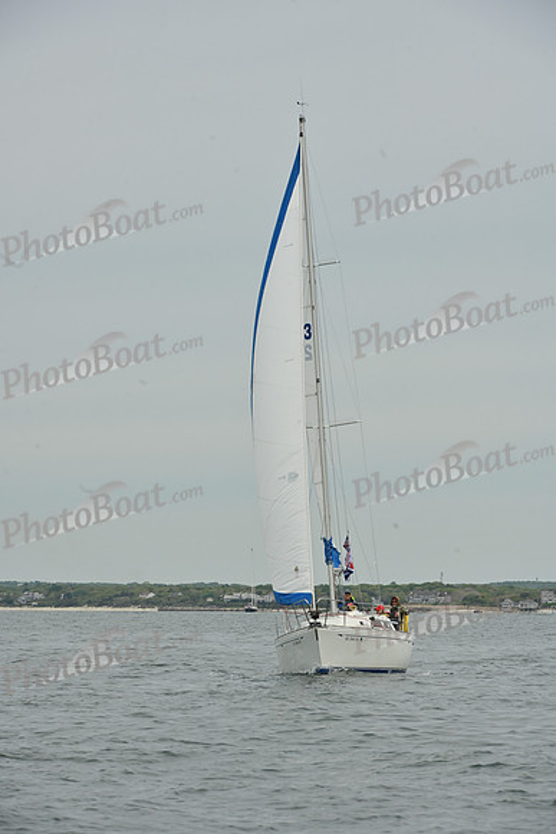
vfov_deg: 10.3
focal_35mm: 200
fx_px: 4630
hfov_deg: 6.9
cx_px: 278
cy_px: 417
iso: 320
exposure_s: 1/800
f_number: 14
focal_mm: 200
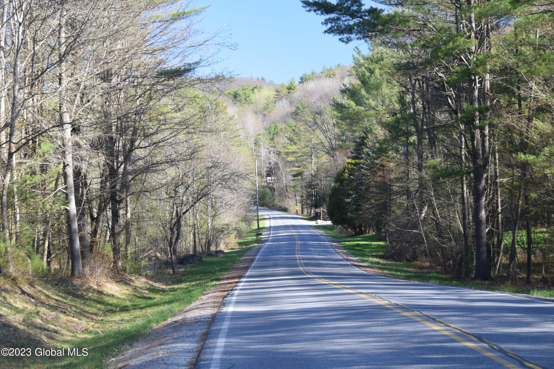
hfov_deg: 24.6
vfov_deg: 16.6
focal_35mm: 82
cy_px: 184
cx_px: 277
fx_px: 1269
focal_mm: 55
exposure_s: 1/160
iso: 400
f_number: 6.3
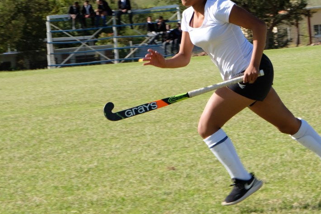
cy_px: 36
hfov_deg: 14.6
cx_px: 214
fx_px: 1248
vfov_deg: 9.8
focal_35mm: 140
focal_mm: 55
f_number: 6.4
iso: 200
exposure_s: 1/350
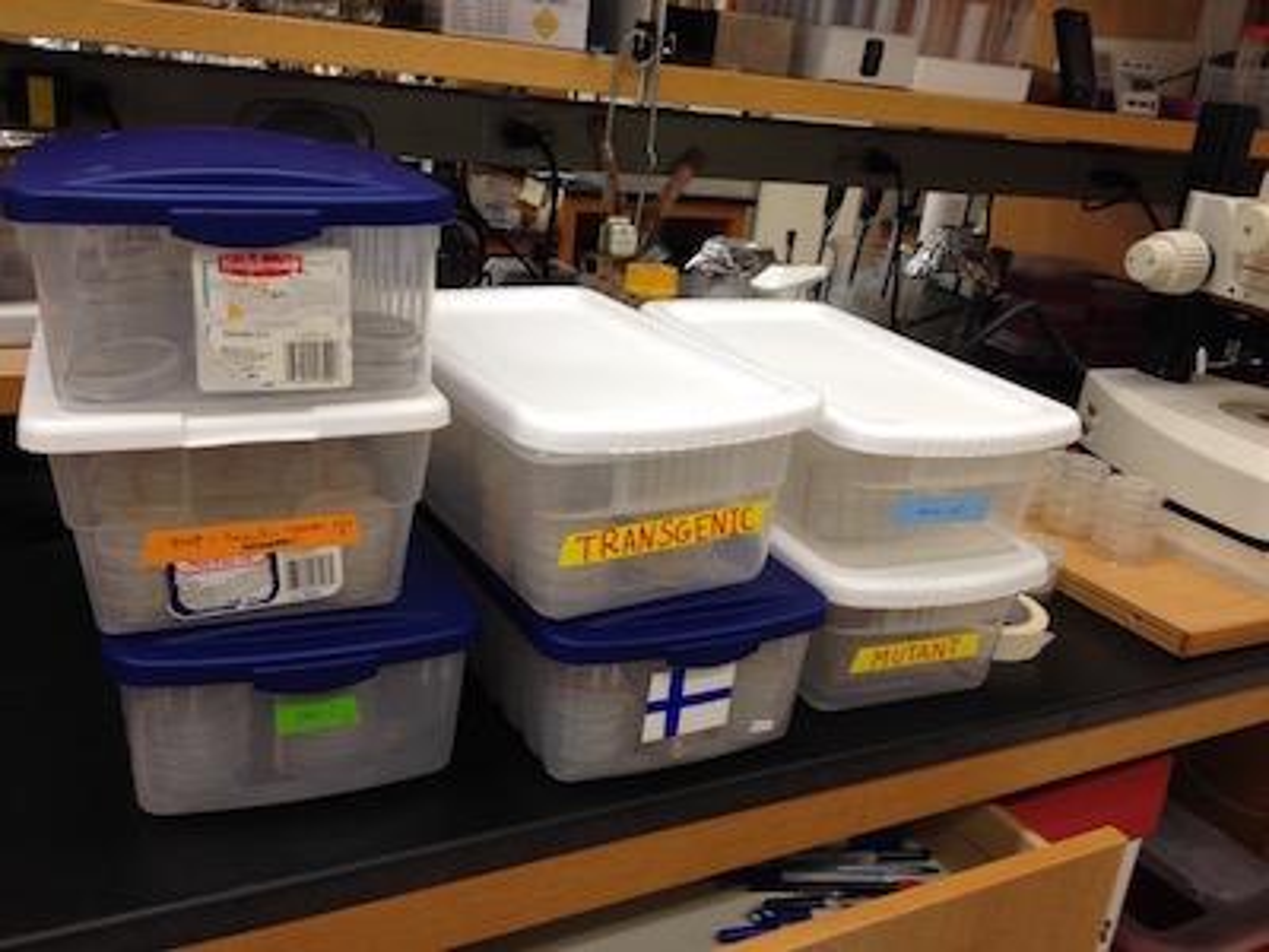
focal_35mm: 35
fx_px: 1283
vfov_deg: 40.7
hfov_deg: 52.6
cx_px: 634
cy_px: 476
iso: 50
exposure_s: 1/30
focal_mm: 4.28
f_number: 2.4
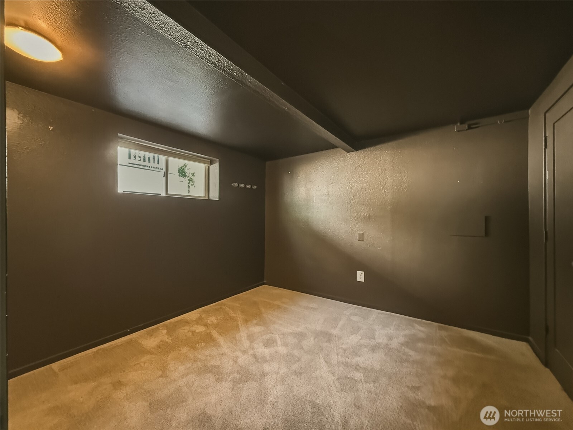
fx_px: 232
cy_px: 215
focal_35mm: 14
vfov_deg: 85.7
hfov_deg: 102.1
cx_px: 286
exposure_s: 1/30
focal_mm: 2.2
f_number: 2.2
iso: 1250
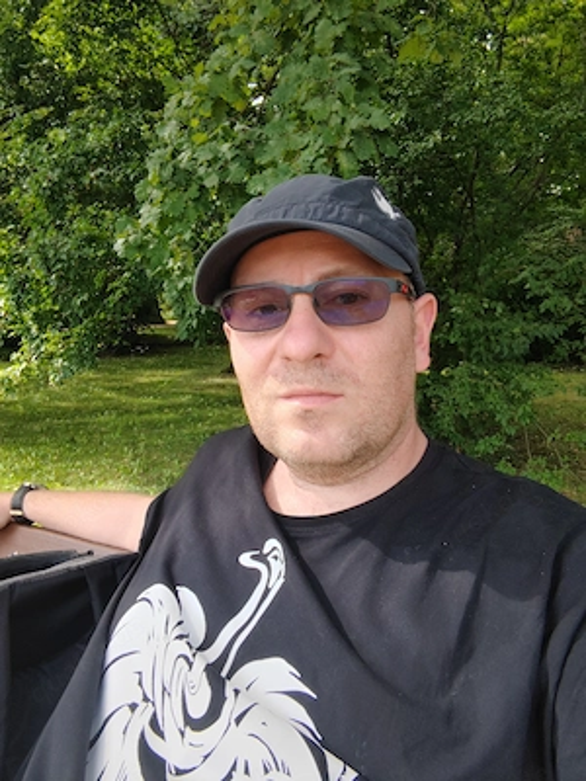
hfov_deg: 53.1
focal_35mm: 26
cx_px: 293
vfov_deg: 67.3
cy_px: 390
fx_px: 587
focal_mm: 2.66
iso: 100
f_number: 2.4
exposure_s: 1/100
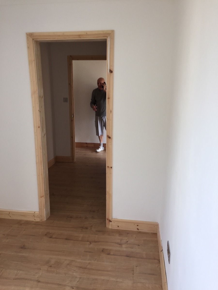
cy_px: 145
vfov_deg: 61.7
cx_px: 109
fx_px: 244
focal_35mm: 29
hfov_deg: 48.2
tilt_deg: -15.1
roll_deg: +1.0
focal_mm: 4.15
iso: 32
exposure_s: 1/50
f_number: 2.2
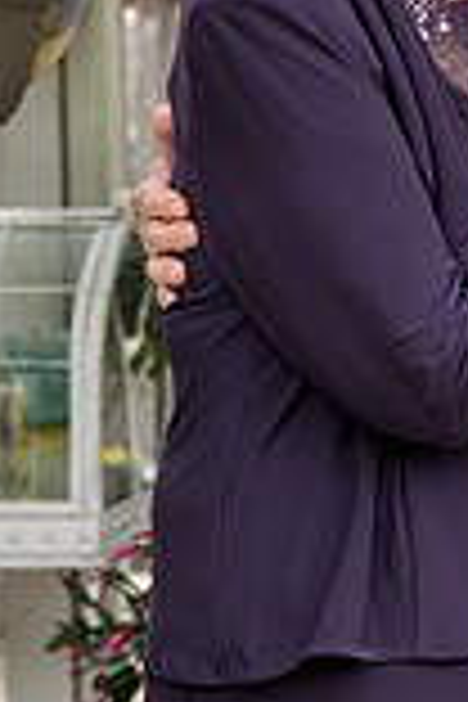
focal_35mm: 202
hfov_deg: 6.7
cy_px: 176
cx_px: 630
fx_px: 3939
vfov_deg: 10.2
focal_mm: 70
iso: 400
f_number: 5
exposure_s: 1/500
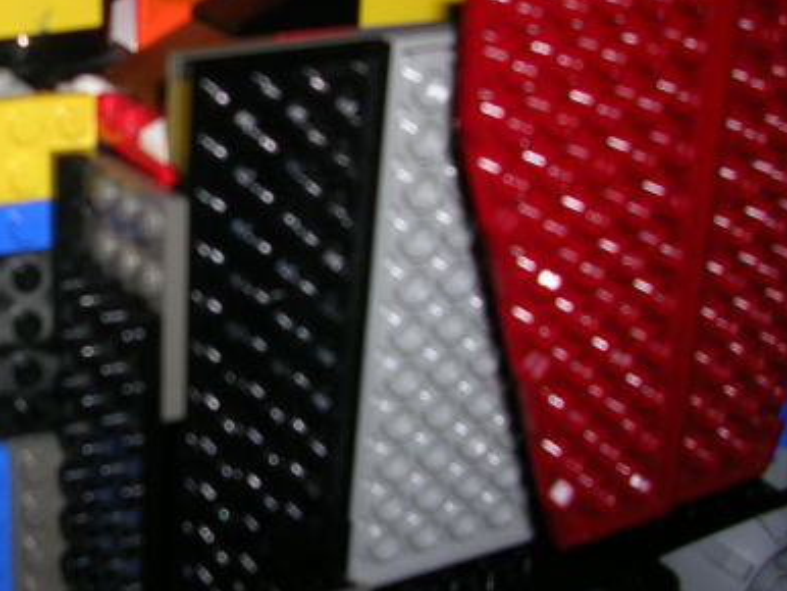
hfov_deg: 29.9
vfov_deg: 23.2
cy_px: 185
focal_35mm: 63
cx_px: 143
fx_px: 1433
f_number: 2.8
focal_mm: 5.8
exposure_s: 1/60.1
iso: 50
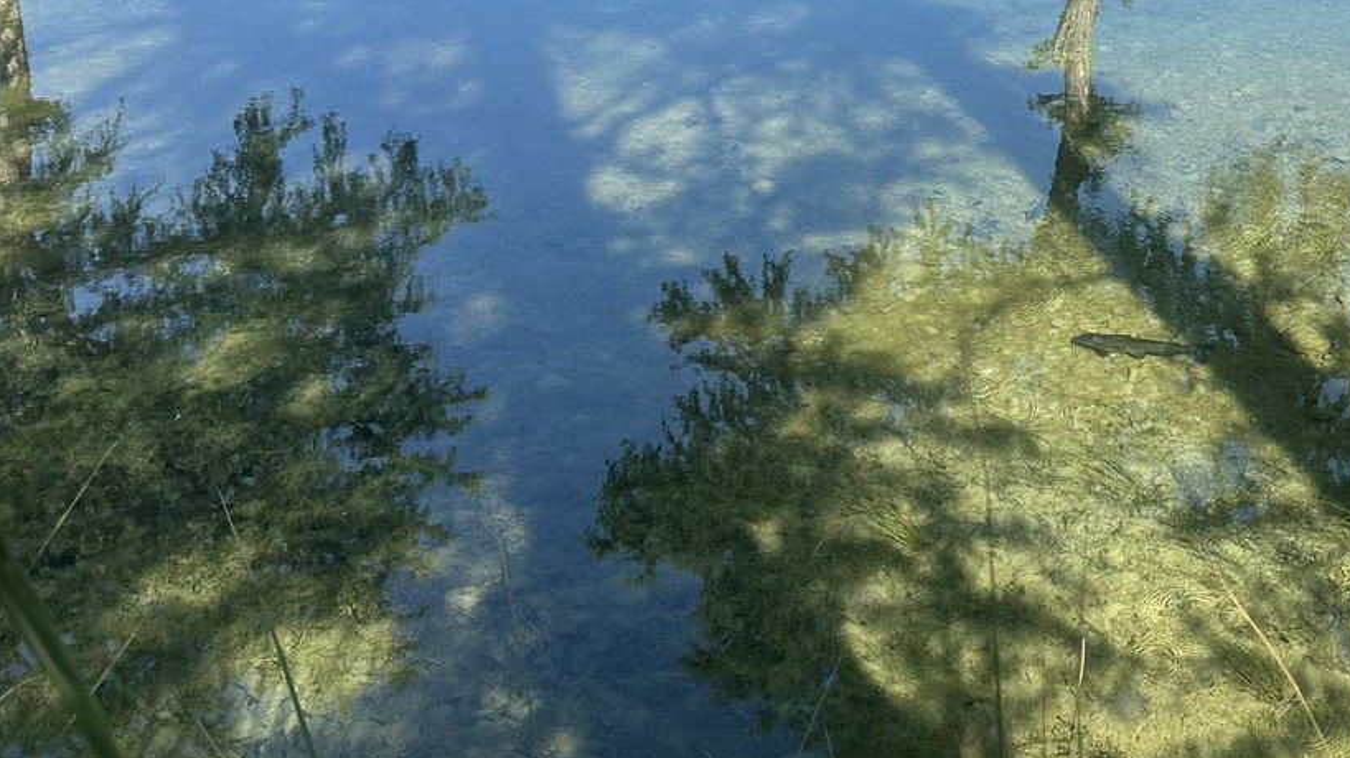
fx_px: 1646
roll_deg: +0.1
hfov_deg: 43.1
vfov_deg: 25.1
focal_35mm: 46
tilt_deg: -17.7
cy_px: 71
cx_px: 1025
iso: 80
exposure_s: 1/1949
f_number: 1.78
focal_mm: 6.86
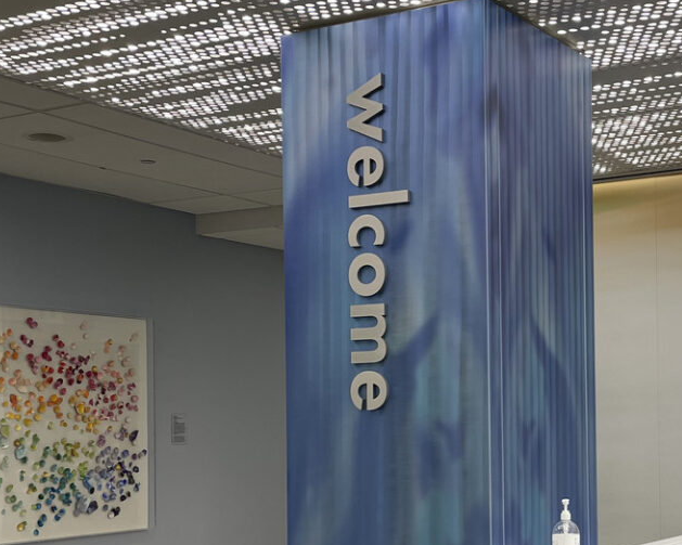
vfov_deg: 24.3
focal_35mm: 62
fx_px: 1251
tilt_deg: -0.1
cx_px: 505
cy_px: 421
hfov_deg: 30.0
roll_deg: +1.0
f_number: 1.6
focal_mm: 4.2
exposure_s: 1/120
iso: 40
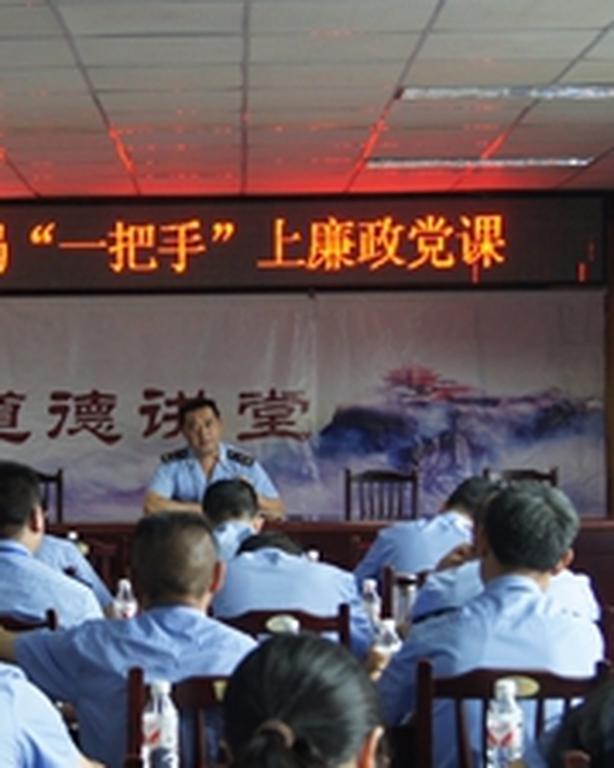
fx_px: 2000
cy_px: 509
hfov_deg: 17.3
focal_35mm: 88
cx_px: 144
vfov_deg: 21.7
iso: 800
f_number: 4.5
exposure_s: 1/50
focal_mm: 28
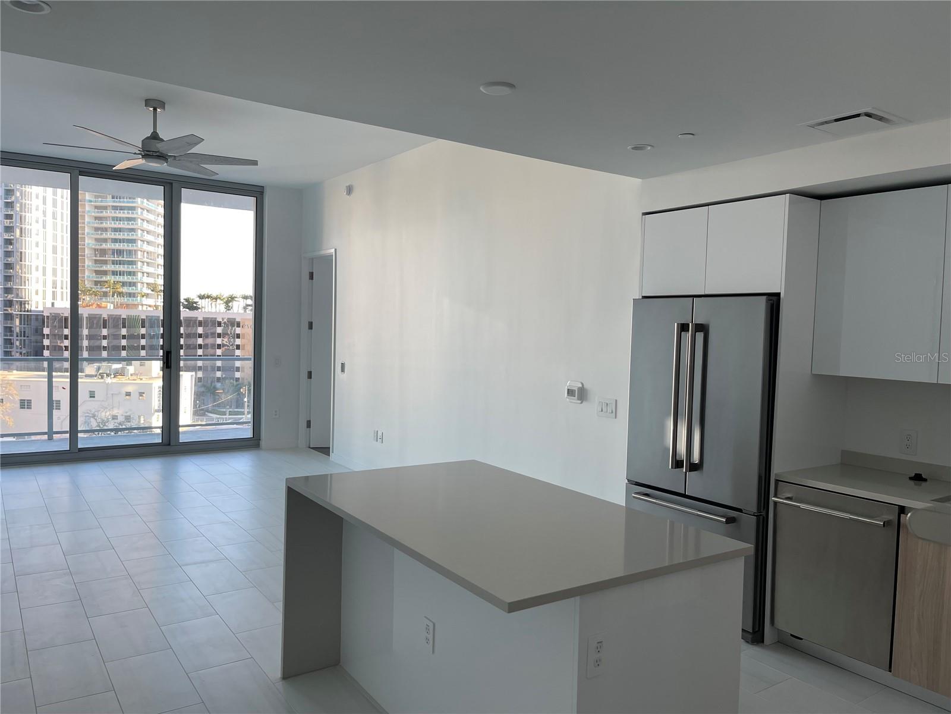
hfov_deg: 69.4
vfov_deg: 54.9
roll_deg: -1.4
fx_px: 687
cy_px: 357
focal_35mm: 25
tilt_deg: -3.1
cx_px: 476
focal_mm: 5.1
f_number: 1.6
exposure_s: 1/121
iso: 50
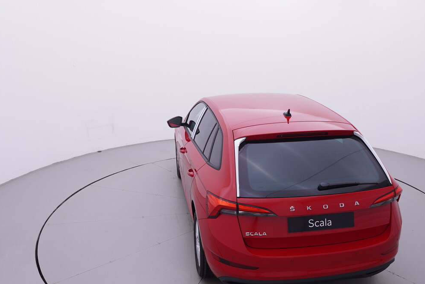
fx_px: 387
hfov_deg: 57.6
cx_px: 225
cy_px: 172
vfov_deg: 40.1
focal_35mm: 33
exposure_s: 1/80
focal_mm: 15
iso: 200
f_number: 5
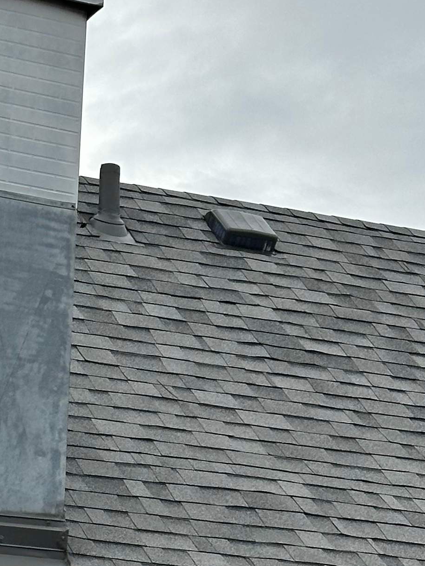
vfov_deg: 12.4
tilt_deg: +17.8
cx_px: 18
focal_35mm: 159
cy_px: 393
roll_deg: -0.6
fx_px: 2602
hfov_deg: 9.3
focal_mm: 6.86
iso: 64
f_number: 1.78
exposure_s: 1/3731
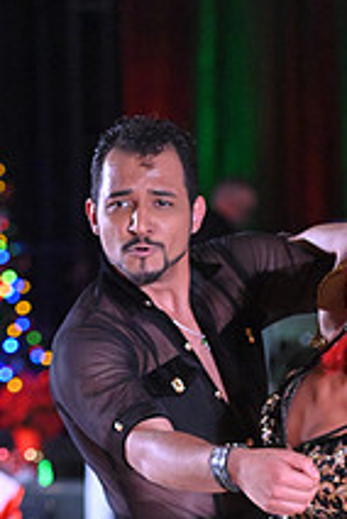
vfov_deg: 5.8
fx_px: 5116
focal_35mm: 355
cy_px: 602
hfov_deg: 3.9
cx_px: 334
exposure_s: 1/400
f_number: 4.5
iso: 5000
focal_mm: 130
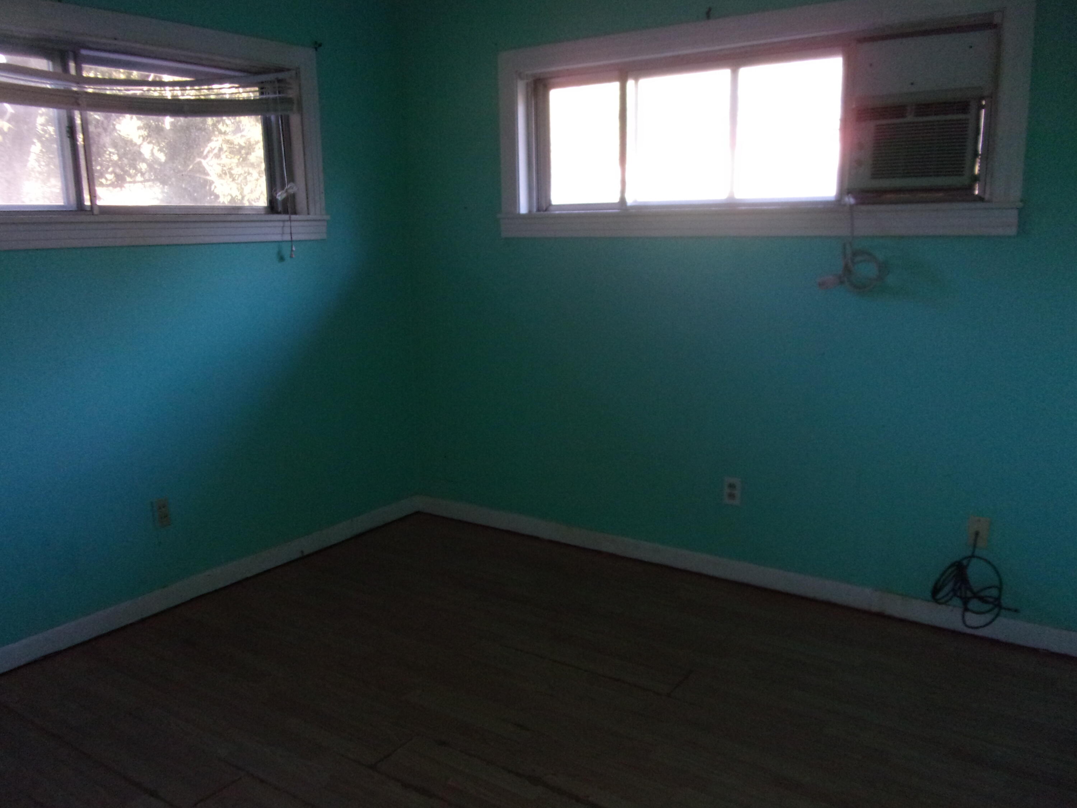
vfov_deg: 49.7
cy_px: 404
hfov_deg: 63.4
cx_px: 538
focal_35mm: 28
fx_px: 871
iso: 425
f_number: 3.9
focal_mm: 5.1
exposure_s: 1/34
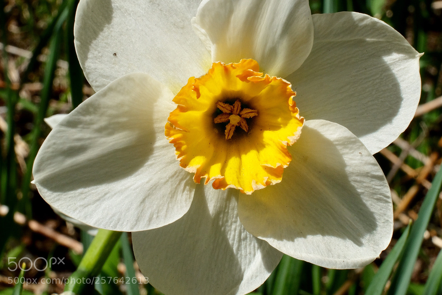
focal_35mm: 92
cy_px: 141
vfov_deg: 14.9
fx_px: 1129
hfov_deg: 22.1
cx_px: 234
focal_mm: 55
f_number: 22
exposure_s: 1/320
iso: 800
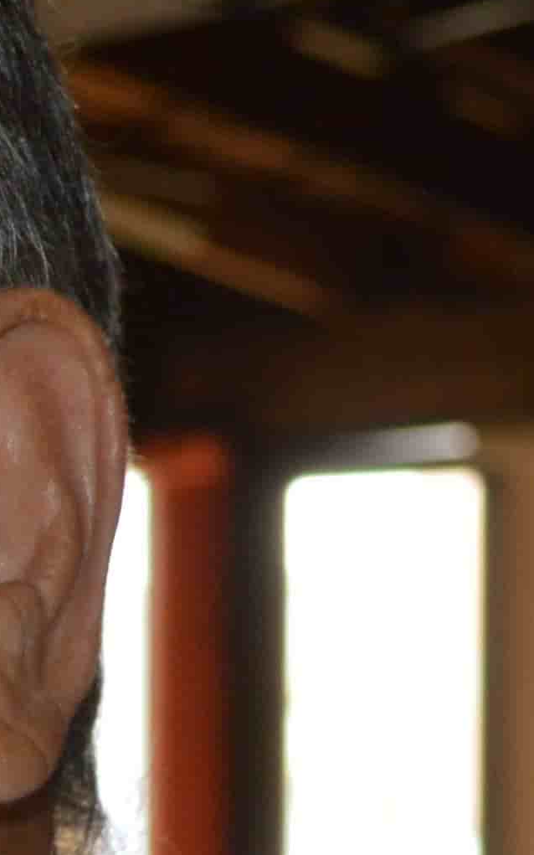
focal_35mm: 252
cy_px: 998
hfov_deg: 5.1
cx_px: -555
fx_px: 5869
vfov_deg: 8.3
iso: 400
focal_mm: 28
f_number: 4.5
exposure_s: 1/80
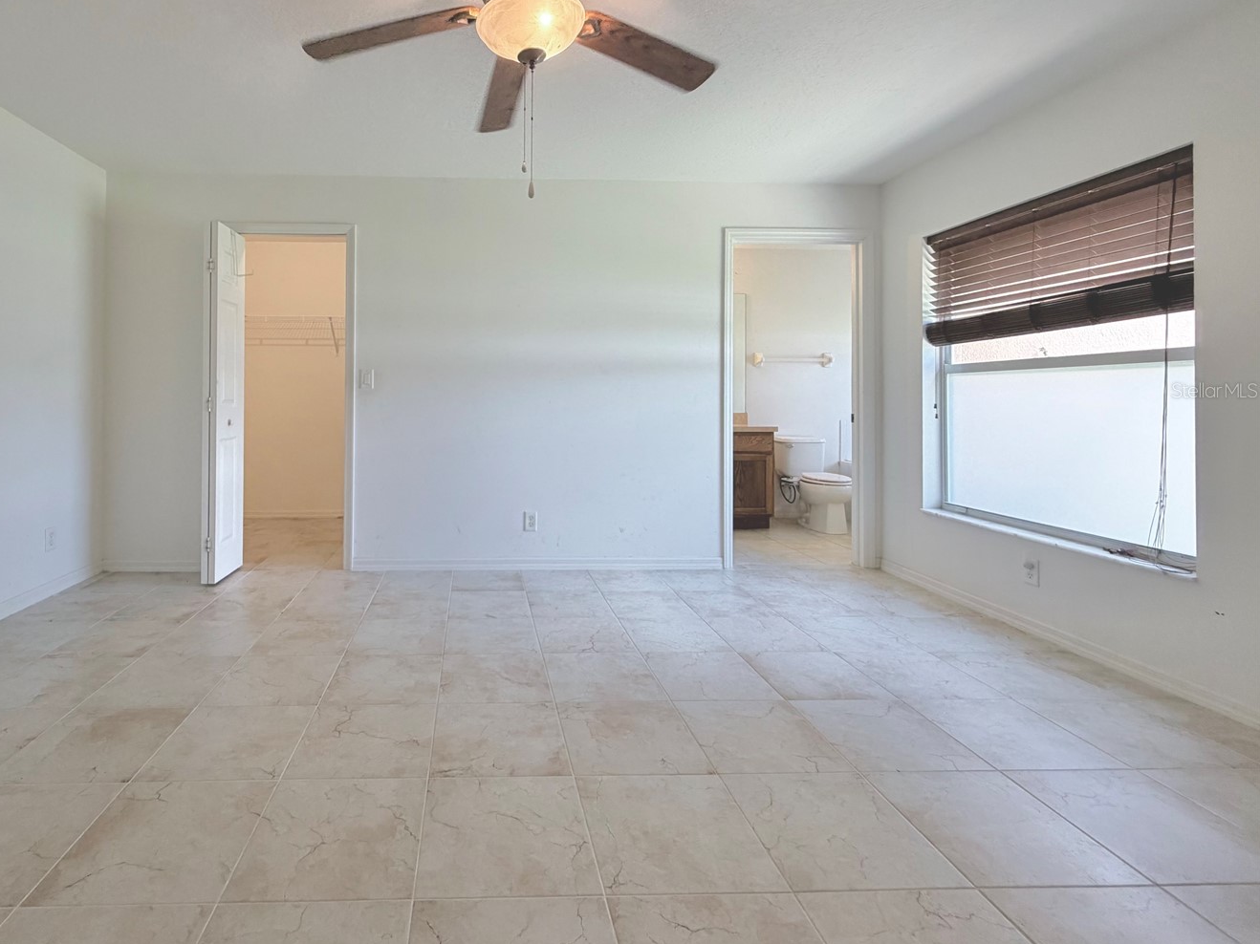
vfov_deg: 74.1
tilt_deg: -0.1
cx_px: 497
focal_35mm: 17
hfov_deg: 89.7
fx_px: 619
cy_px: 390
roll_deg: +0.2
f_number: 2.2
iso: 200
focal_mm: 2.22
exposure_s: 1/120
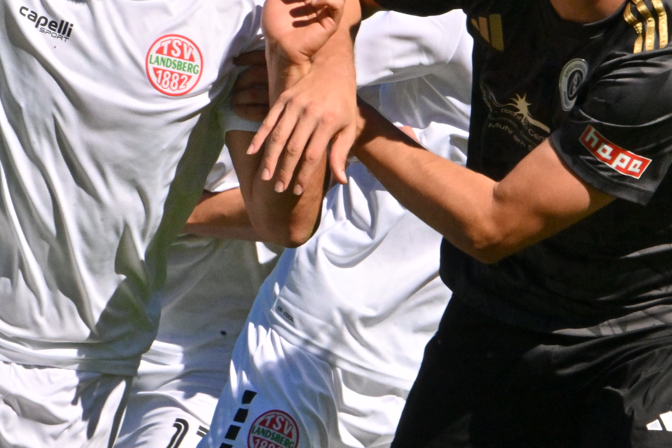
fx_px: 18420
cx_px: 119
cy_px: 121
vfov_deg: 1.4
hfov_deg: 2.1
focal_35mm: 987
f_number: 32
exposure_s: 1/1250
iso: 3200
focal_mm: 400
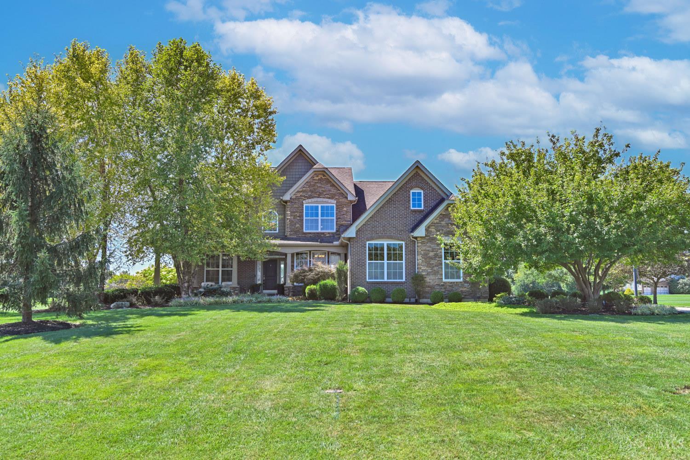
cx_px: 345
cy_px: 230
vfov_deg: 43.6
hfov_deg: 61.9
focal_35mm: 30
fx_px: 575
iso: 100
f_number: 6.3
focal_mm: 30
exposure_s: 1/250
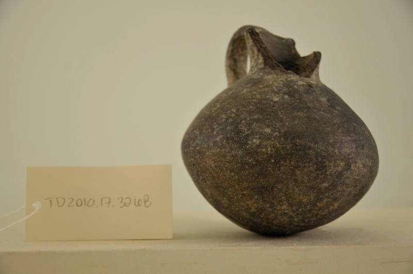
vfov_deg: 19.7
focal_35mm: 69
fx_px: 790
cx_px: 206
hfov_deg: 29.3
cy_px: 137
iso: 200
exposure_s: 1/50
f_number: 5
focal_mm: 46
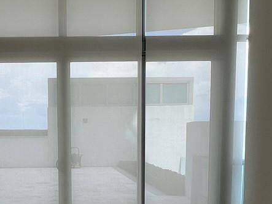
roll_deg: +0.9
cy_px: 176
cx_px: 64
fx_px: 369
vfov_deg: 29.8
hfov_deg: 39.2
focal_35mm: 47
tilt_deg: -5.4
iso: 32
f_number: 1.8
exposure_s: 1/238
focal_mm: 1.57
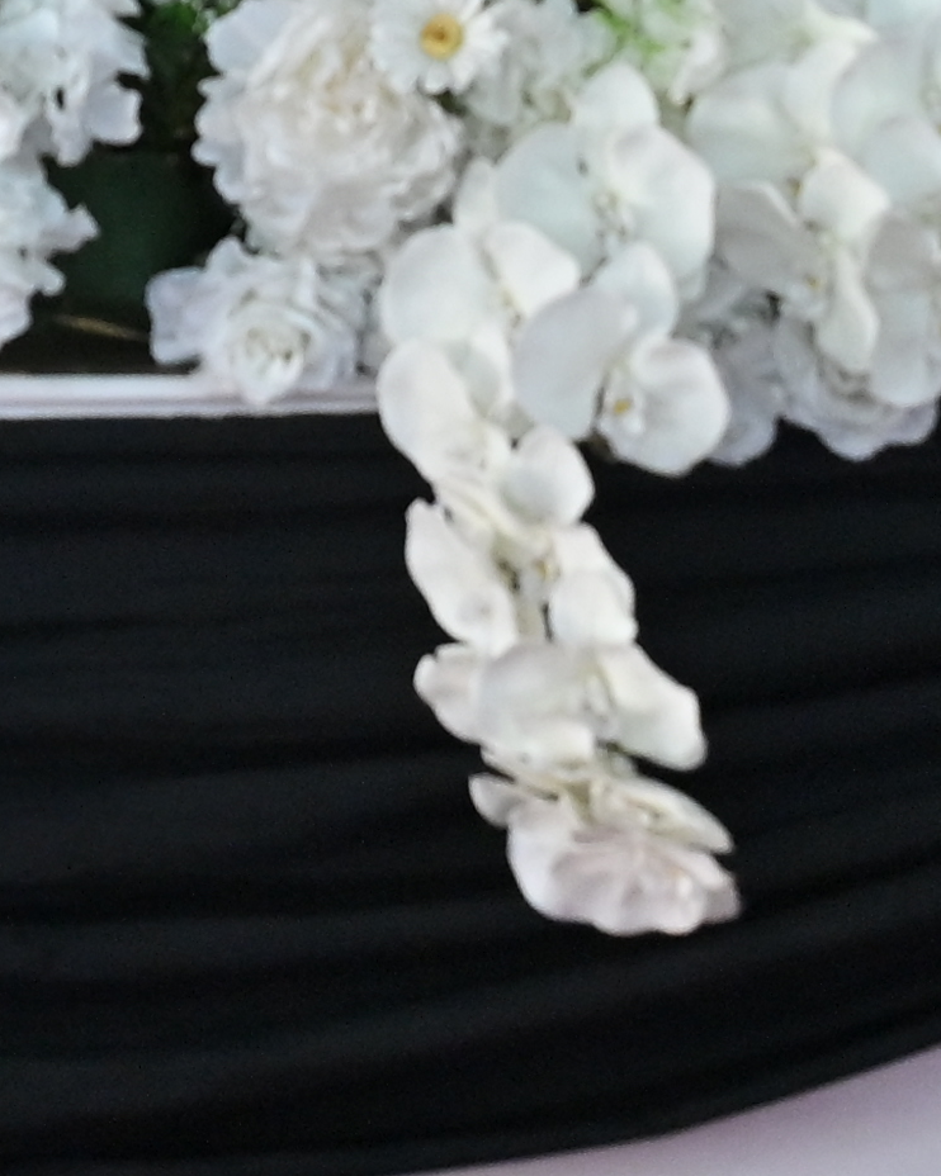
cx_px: -52
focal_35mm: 257
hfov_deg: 6.0
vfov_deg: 7.4
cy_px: -754
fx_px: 8950
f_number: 4
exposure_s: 1/250
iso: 640
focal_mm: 42
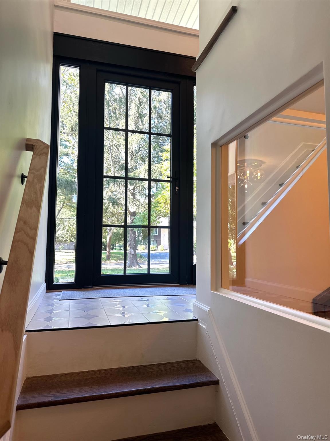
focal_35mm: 24
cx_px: 165
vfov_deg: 71.6
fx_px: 305
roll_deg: -0.2
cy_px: 220
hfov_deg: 56.8
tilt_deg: +4.7
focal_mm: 6.86
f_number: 1.78
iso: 125
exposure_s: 1/120
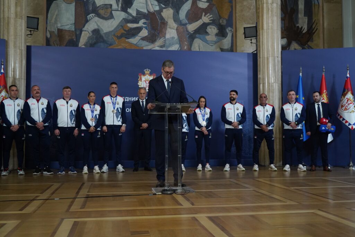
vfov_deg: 34.2
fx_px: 385
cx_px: 178
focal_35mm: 39
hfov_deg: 49.5
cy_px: 118
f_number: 4.5
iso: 4000
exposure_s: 1/160
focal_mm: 39
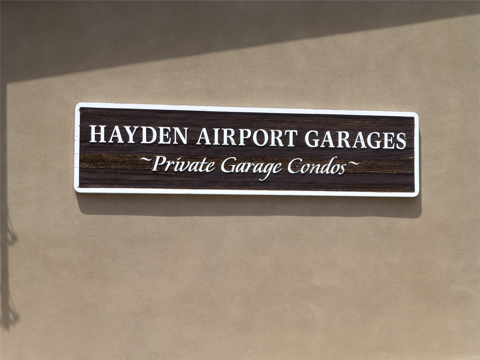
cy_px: 180
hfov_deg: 27.8
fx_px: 971
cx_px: 240
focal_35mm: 70
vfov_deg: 21.0
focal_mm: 12.5
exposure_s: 1/500
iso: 100
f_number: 5
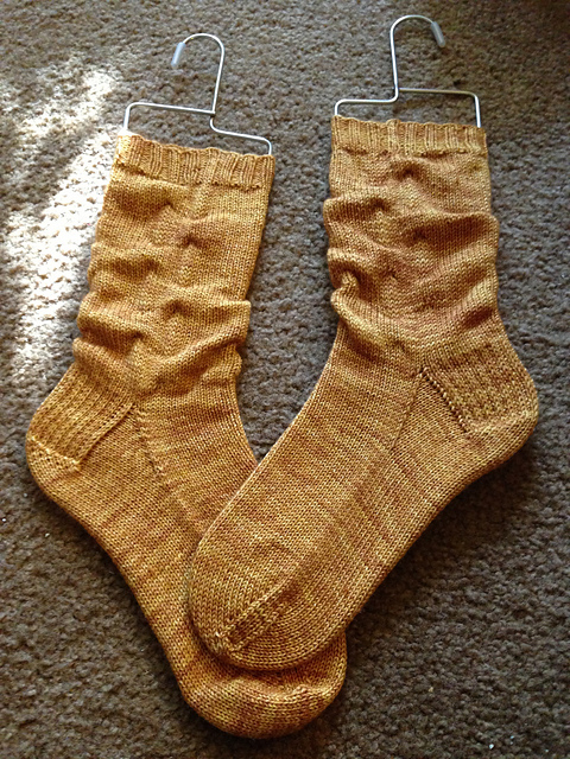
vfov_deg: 55.4
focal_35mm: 33
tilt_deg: -69.4
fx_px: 725
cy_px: 380
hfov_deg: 42.9
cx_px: 285
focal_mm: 4.12
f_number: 2.4
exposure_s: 1/17
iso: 320
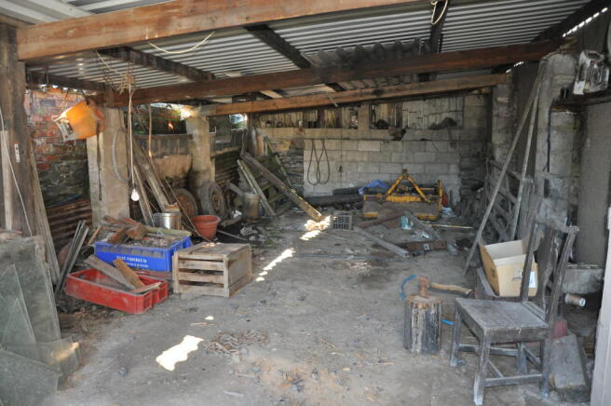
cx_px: 306
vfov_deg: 47.8
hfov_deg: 67.4
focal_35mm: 27
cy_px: 203
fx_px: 458
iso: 800
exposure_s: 1/125
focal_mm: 18
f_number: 3.5
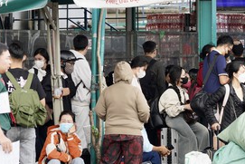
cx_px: 226
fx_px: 1784
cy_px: 62
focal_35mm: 262
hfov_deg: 7.8
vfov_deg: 5.3
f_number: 6.3
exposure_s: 1/320
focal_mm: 111
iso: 800
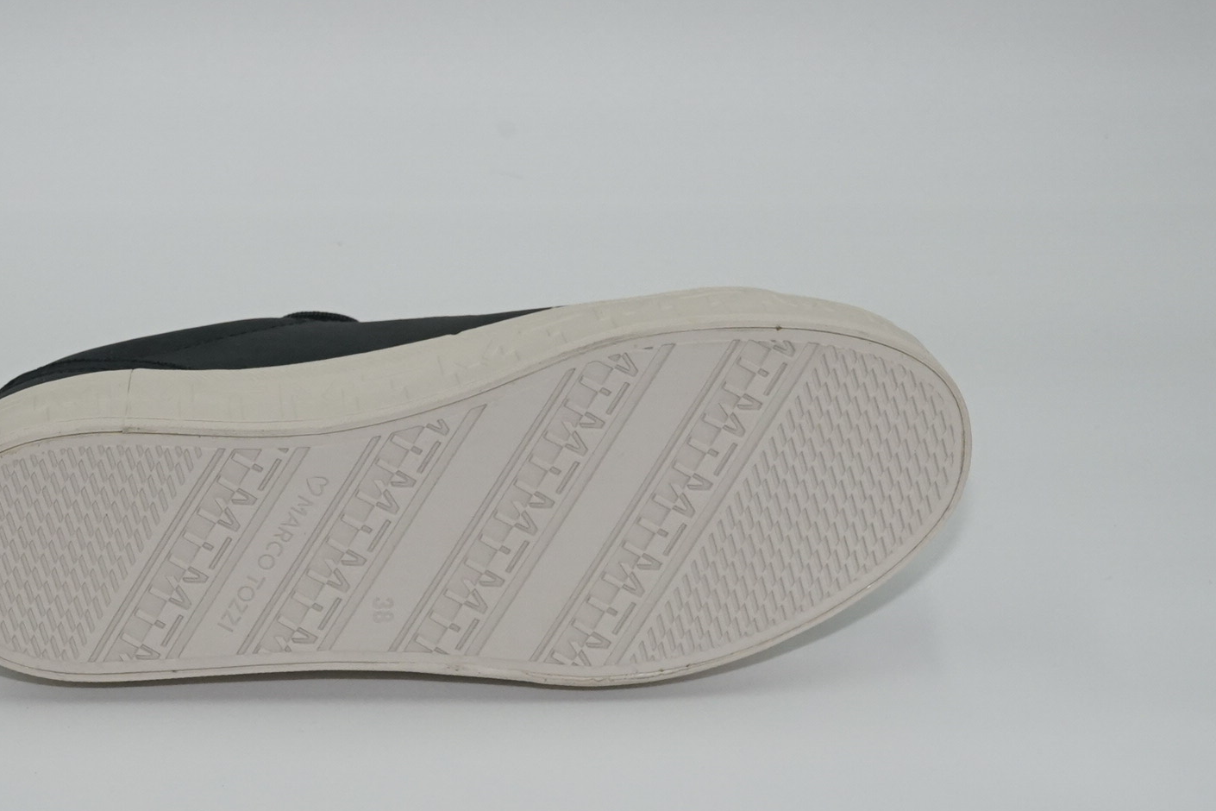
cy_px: 526
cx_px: 402
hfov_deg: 15.3
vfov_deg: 10.2
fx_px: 4526
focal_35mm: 134
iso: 2000
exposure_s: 1/1600
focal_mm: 64
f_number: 13
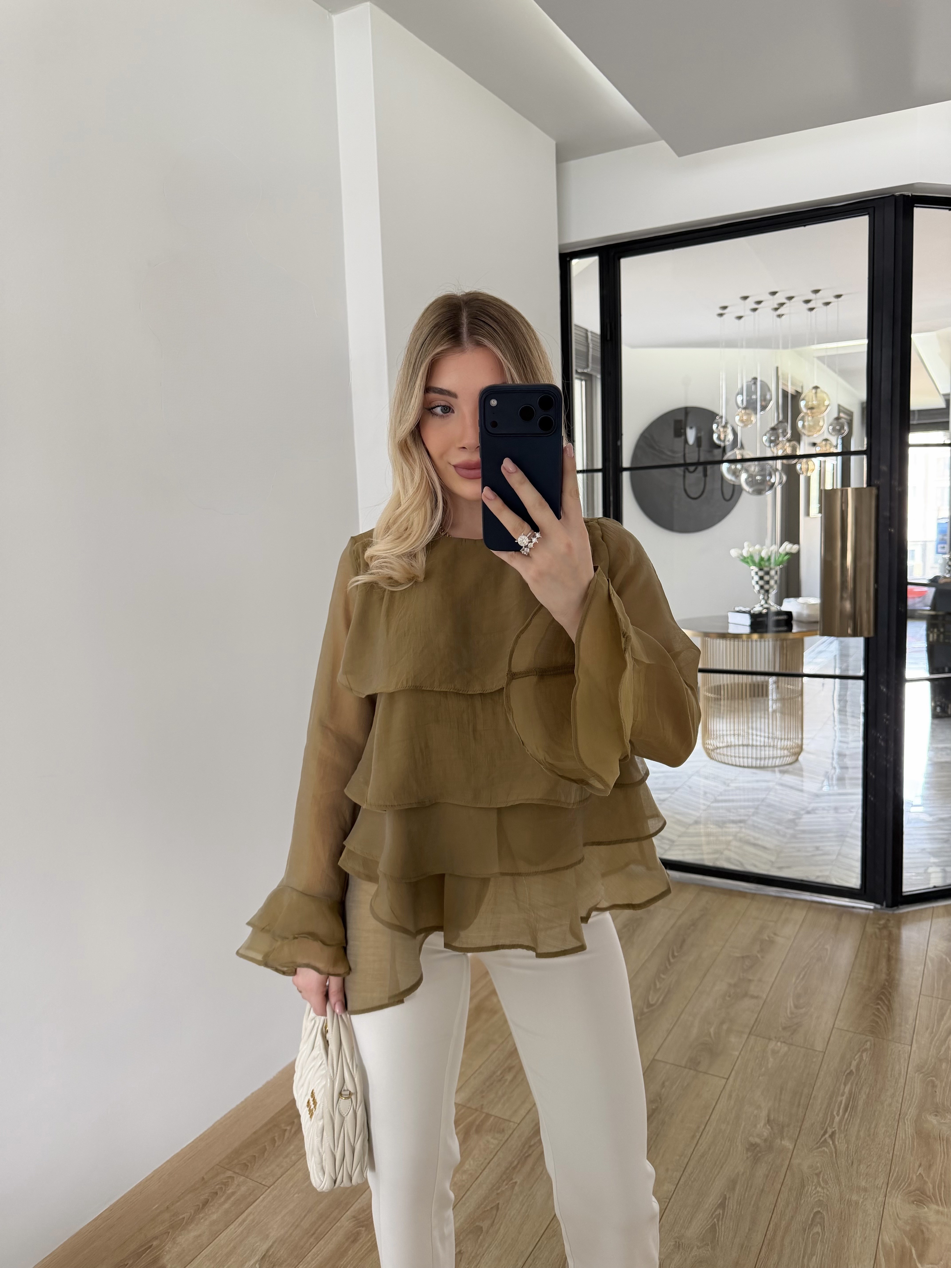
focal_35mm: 24
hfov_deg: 56.8
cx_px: 476
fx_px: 879
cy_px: 634
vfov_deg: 71.6
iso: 200
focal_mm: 6.76
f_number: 1.78
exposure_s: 1/75
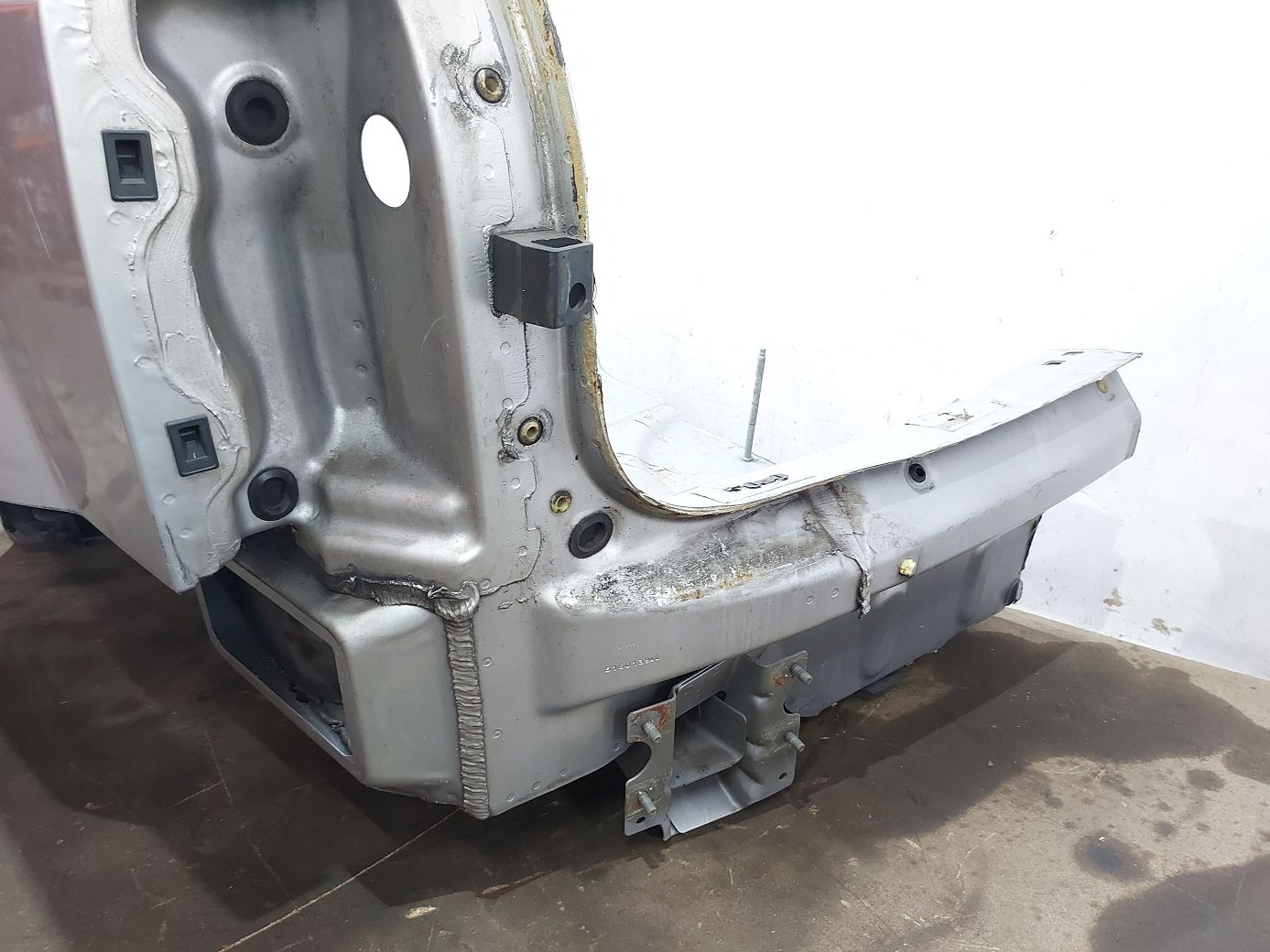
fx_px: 880
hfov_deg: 71.6
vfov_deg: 56.8
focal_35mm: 24
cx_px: 635
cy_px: 476
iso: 200
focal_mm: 5.23
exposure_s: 1/25
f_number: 1.8
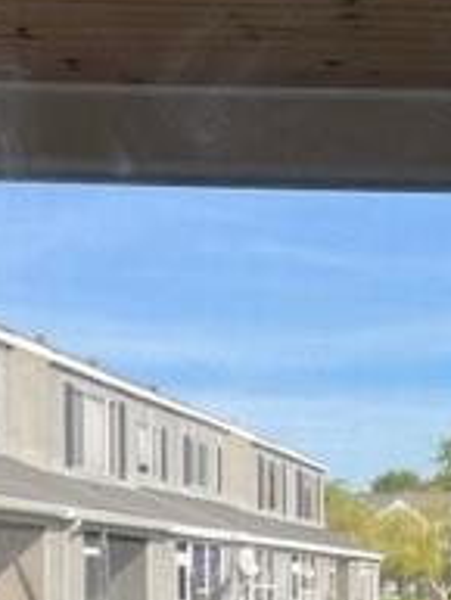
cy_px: 650
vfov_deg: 21.6
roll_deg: +1.0
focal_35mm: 86
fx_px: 1492
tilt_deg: +0.7
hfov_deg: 16.1
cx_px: 628
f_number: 1.5
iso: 50
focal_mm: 5.7
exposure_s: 1/1326
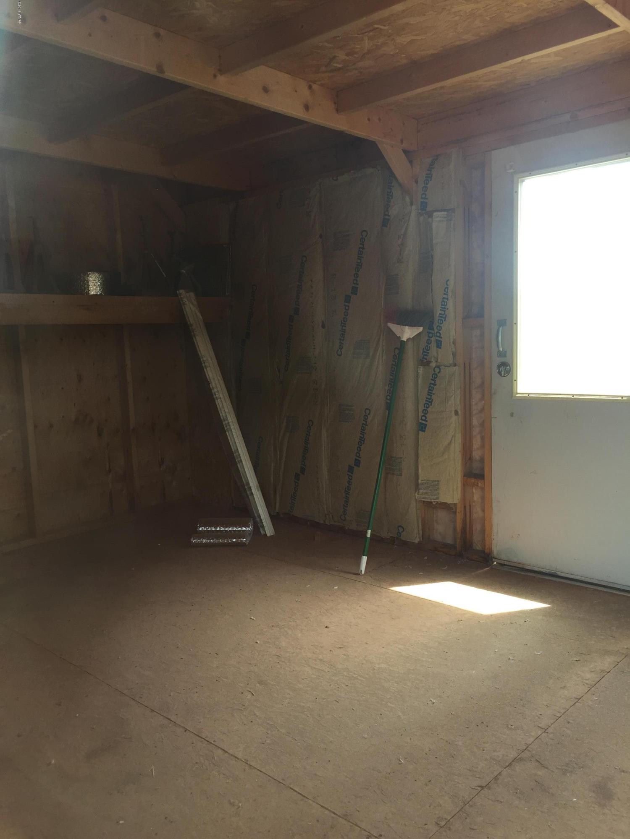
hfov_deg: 48.2
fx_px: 704
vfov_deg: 61.7
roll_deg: +1.5
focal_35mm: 29
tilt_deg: -6.4
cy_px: 420
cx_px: 315
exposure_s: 1/60
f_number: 2.2
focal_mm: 4.15
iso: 40
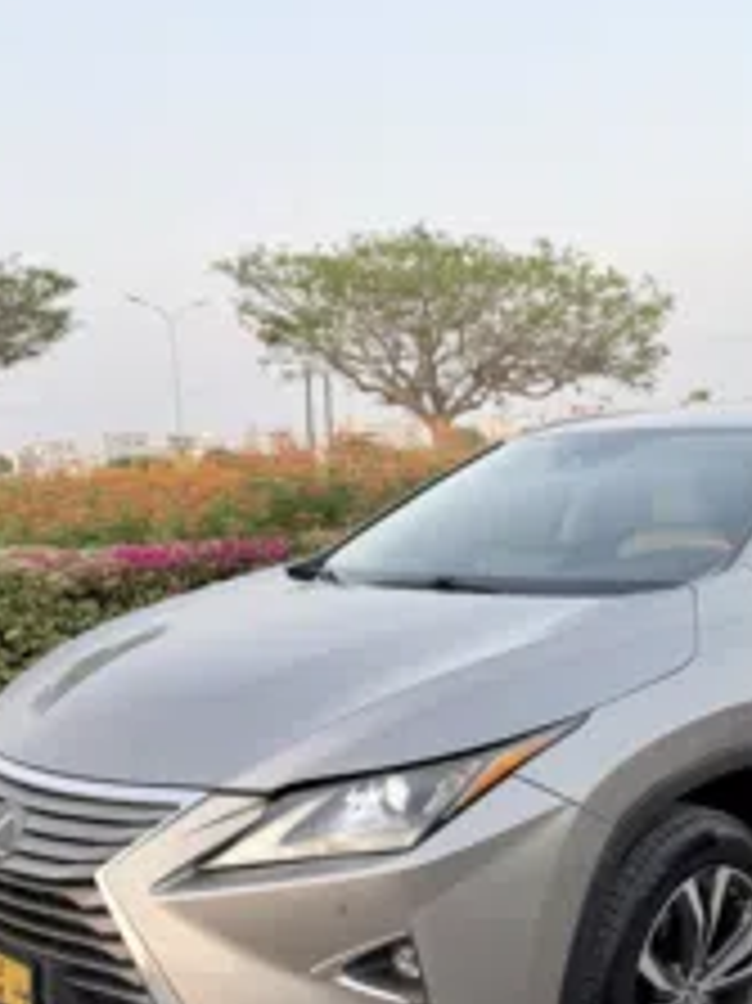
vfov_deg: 43.9
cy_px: 522
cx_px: 554
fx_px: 1247
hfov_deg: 33.0
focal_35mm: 43
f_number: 1.78
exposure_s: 1/459
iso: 80
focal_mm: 6.76
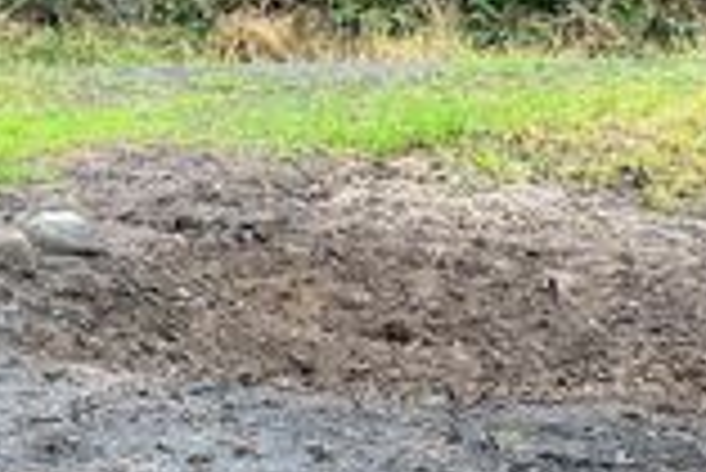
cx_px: -198
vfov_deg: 15.9
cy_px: 218
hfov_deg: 21.5
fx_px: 1688
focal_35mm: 86
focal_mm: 5.7
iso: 50
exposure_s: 1/121
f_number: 1.5
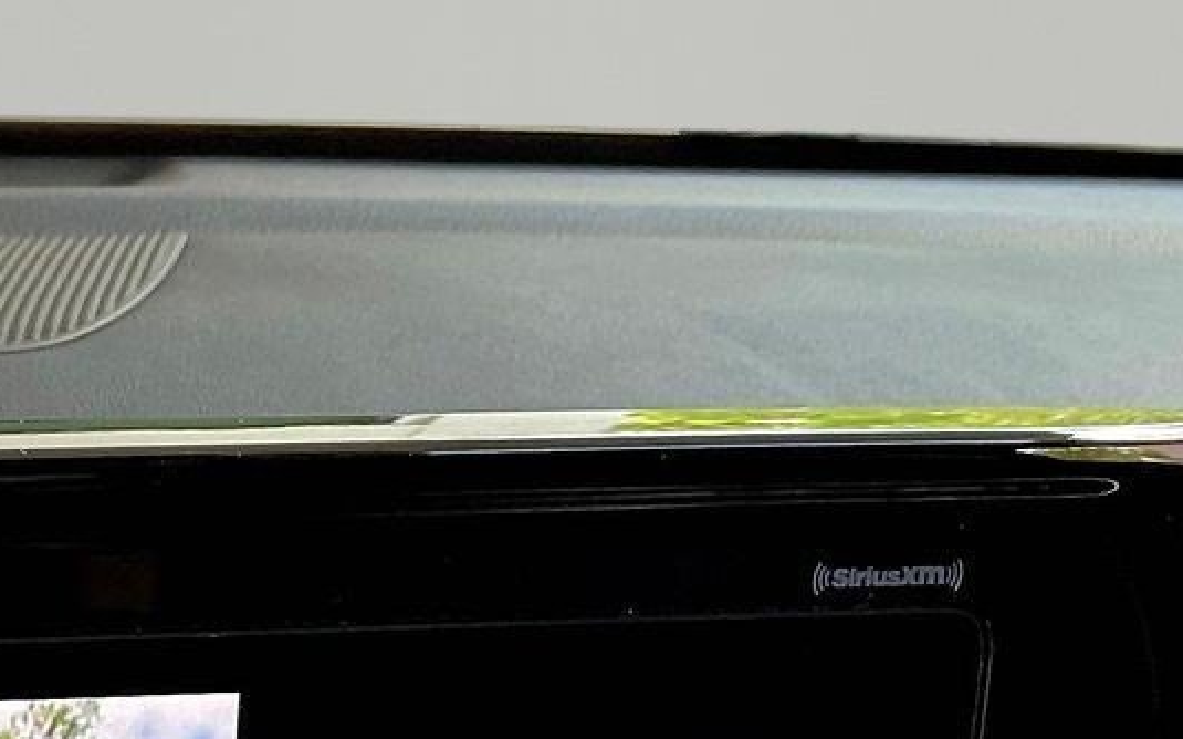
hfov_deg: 20.8
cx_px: -299
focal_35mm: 92
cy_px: 1062
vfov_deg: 13.5
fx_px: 2965
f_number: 1.8
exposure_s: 1/122
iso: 64
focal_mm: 3
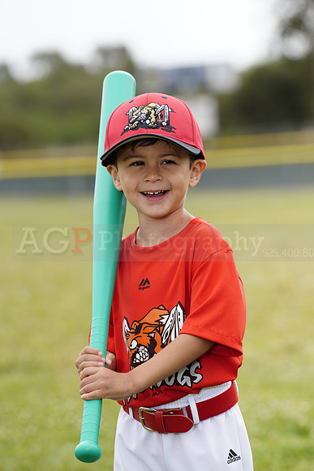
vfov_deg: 10.3
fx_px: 2615
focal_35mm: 200
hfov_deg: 6.9
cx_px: 157
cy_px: 236
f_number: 5.6
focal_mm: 200
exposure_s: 1/250
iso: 100
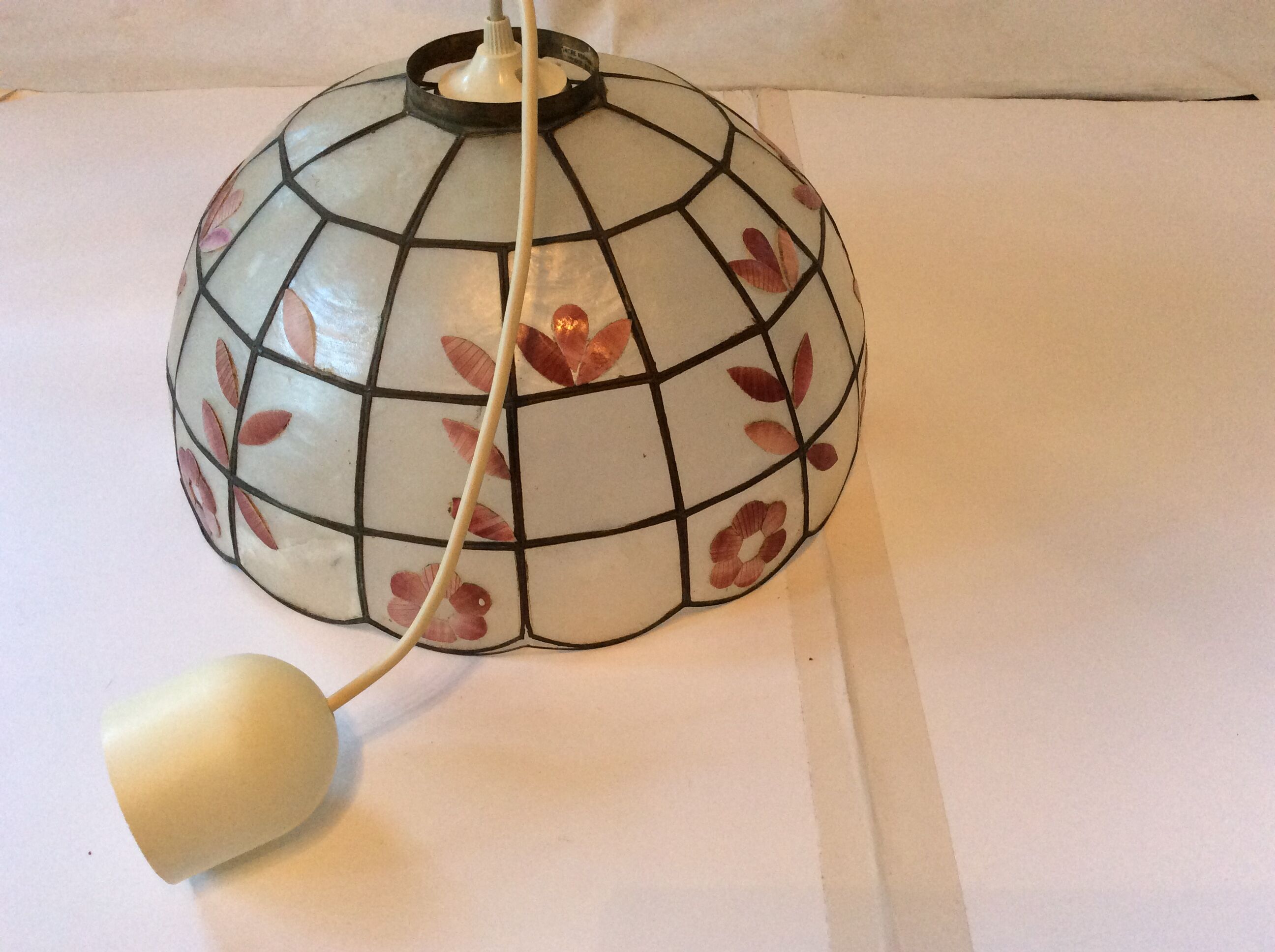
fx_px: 1177
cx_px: 638
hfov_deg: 56.9
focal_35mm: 32
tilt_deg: -42.9
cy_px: 476
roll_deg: +1.0
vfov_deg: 44.1
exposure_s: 1/25
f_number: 2.4
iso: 125
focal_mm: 3.3
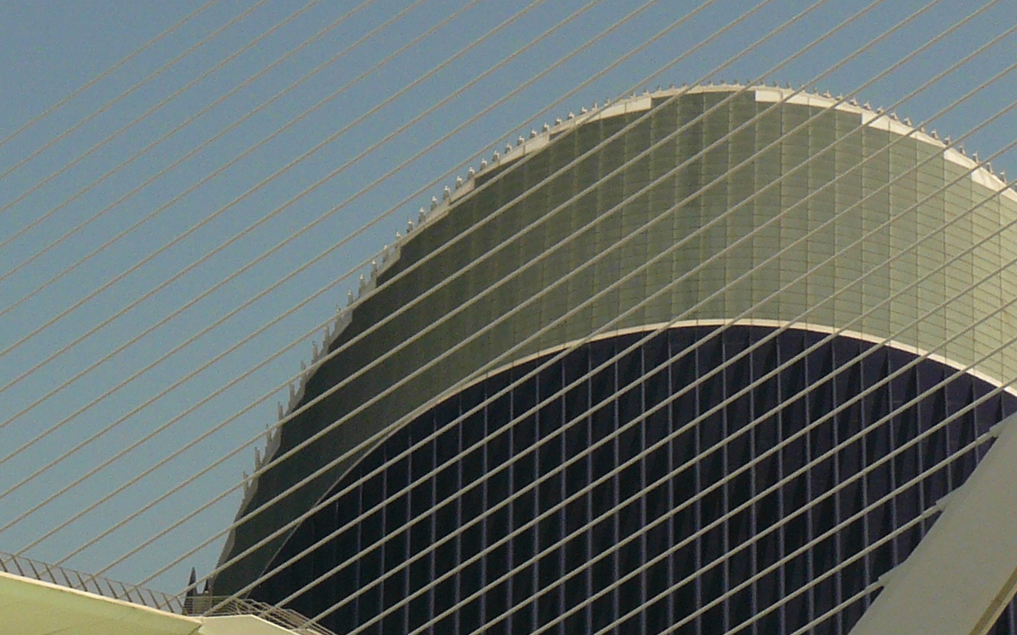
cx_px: 376
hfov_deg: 12.0
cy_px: 415
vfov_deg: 7.5
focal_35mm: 175
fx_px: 4850
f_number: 7.1
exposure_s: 1/500
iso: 100
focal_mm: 10.7
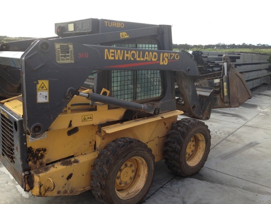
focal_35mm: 33
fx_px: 258
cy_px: 102
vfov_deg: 42.9
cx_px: 136
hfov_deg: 55.4
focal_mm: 4.13
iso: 50
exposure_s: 1/244
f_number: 2.4
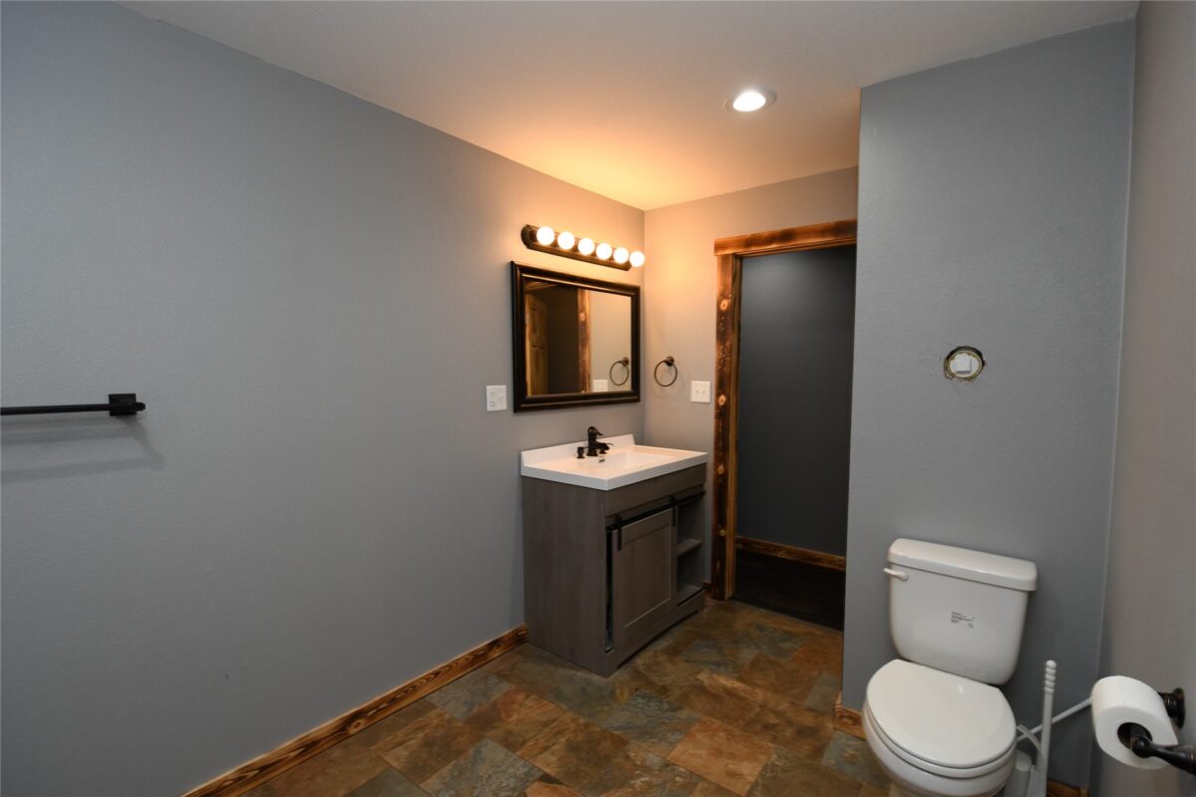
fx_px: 498
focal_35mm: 15
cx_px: 598
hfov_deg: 100.4
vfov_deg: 77.3
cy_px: 398
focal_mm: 10
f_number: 5.6
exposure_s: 1/60
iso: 720
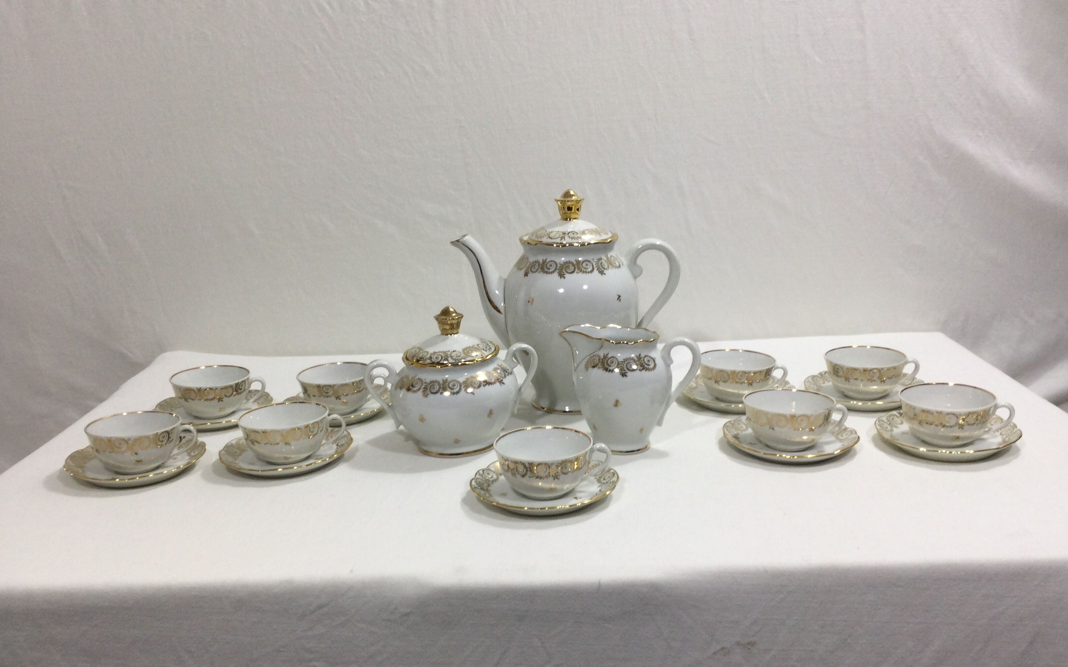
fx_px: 960
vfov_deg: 38.3
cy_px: 361
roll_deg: +3.8
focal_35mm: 33
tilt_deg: -15.9
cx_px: 535
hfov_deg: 58.1
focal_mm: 3.3
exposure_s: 1/50
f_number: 2.4
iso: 25
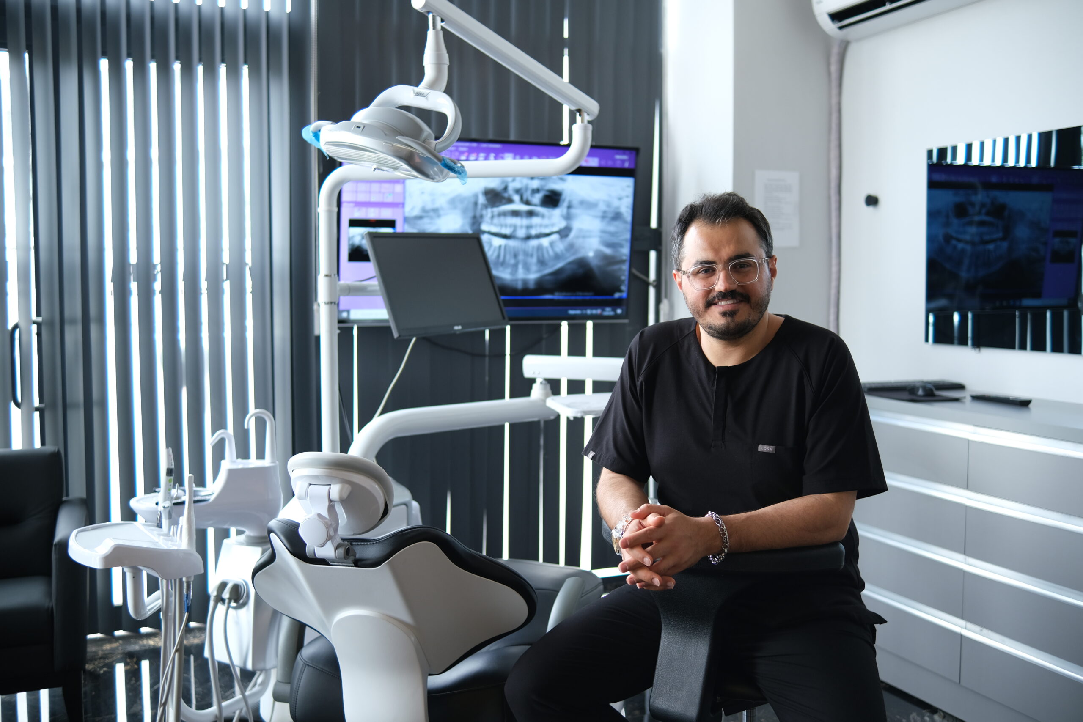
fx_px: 1053
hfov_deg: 54.4
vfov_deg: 37.9
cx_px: 542
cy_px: 361
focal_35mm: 35
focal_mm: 23
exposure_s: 1/100
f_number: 2
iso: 320
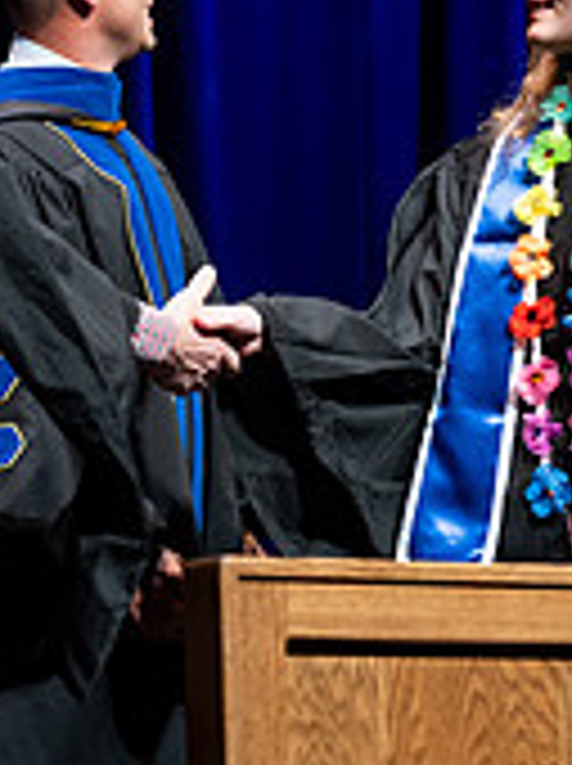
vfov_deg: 8.6
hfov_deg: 6.4
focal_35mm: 230
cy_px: 538
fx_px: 5080
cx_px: 230
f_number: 2.8
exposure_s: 1/250
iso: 640
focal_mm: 70
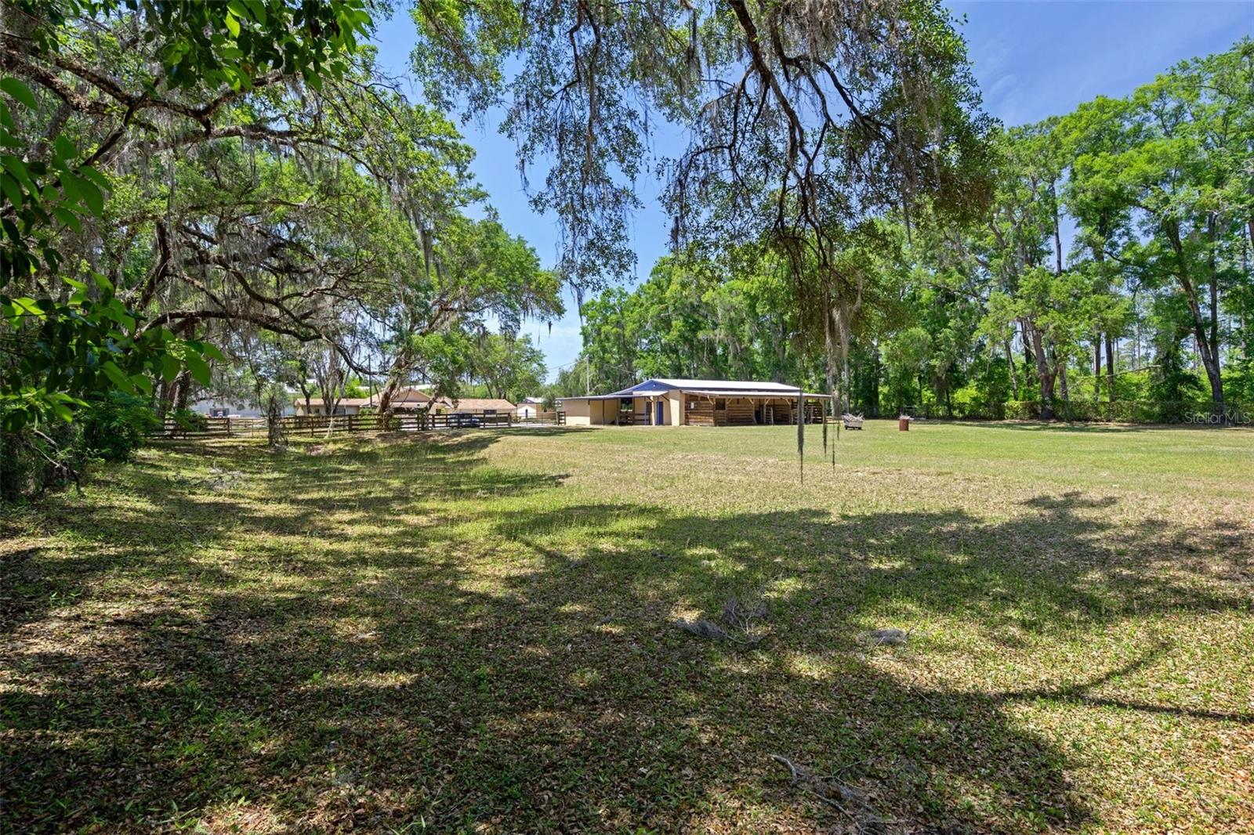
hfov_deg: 90.0
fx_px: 627
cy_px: 418
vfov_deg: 67.4
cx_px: 627
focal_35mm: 18
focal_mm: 18
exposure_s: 1/30
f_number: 9
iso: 320
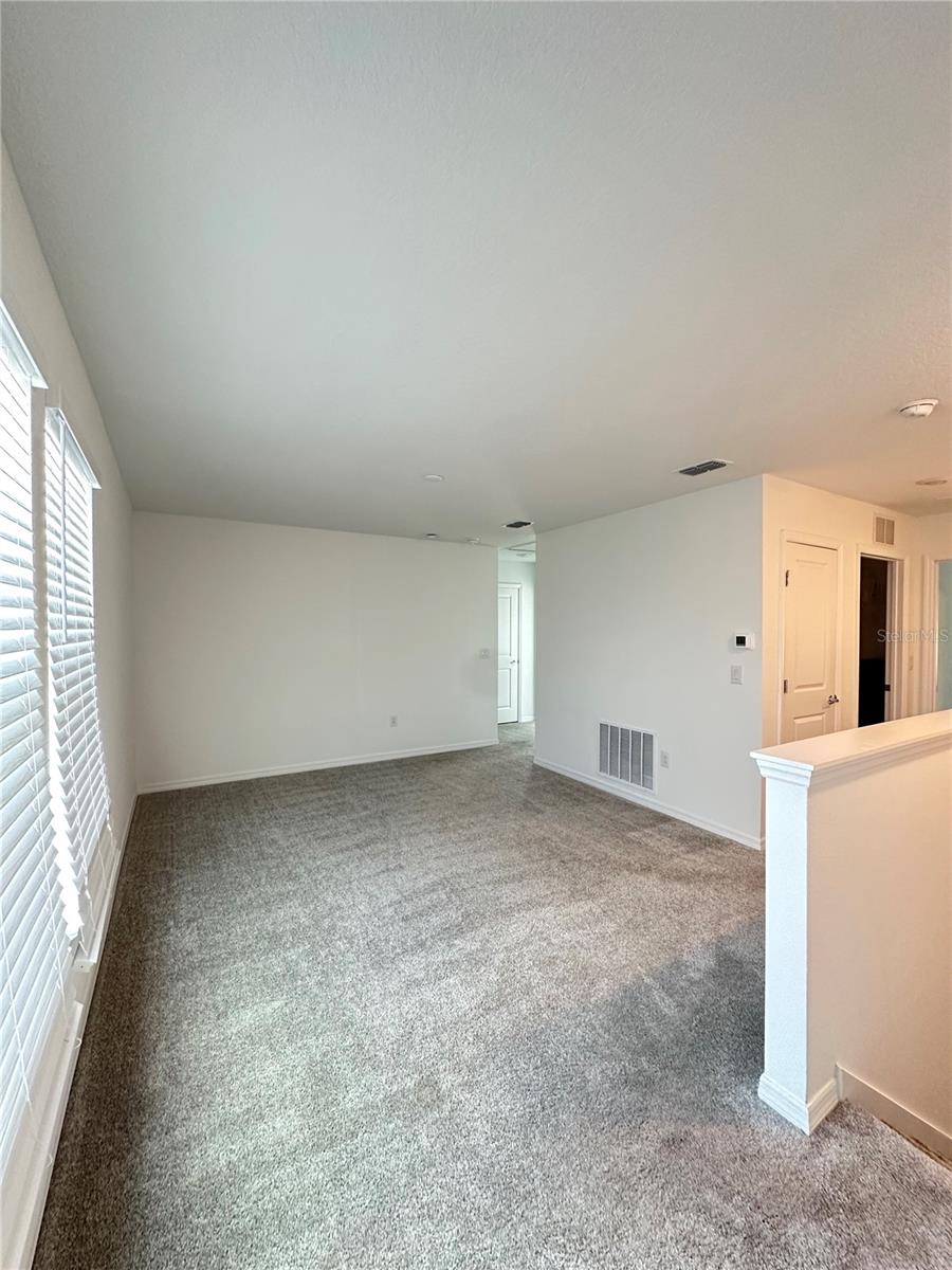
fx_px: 513
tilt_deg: -1.9
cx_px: 476
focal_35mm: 14
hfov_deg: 85.7
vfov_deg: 102.1
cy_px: 635
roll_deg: -0.3
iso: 320
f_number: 2.2
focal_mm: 2.22
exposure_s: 1/60
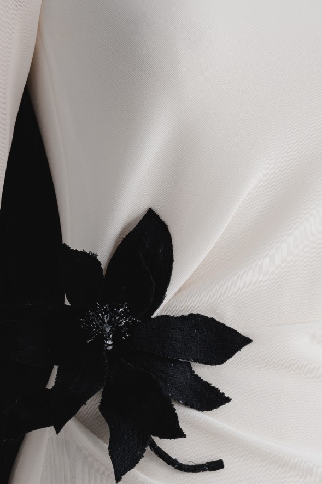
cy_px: 408
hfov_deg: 12.3
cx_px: 196
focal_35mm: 111
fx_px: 1492
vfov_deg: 18.2
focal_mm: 48
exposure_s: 1/160
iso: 160
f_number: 8
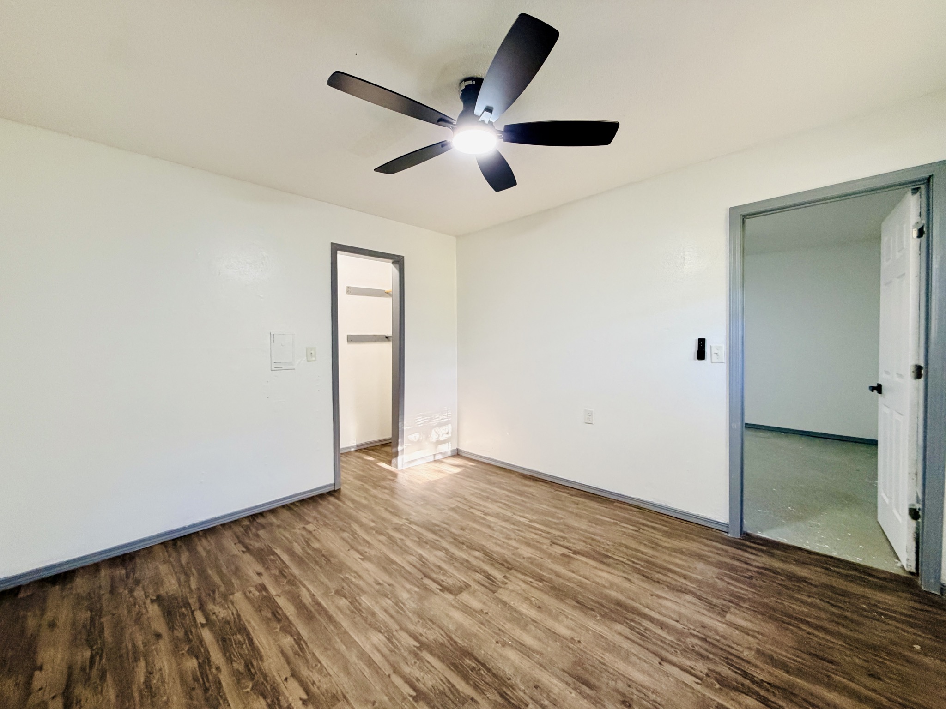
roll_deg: +1.6
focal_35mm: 14
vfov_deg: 85.7
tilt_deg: -1.1
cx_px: 473
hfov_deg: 102.1
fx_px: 383
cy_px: 354
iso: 320
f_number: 2.2
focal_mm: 2.22
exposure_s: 1/60
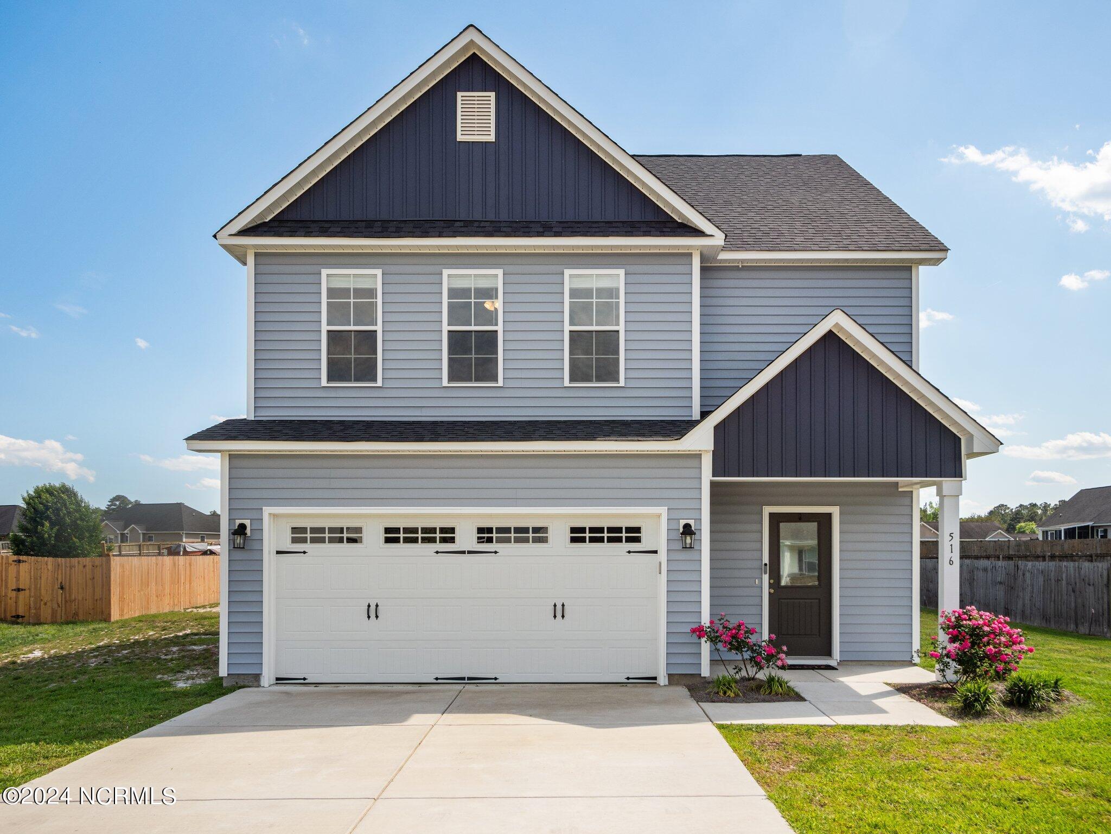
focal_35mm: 28
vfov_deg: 49.7
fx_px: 899
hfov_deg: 63.4
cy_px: 417
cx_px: 556
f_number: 5.6
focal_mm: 14
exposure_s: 1/640
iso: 200
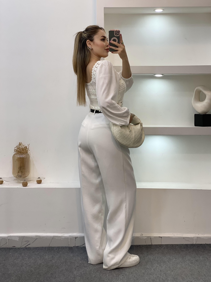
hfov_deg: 28.0
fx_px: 423
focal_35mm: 52
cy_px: 141
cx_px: 106
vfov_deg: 36.8
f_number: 2
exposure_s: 1/100
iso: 64
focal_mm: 6
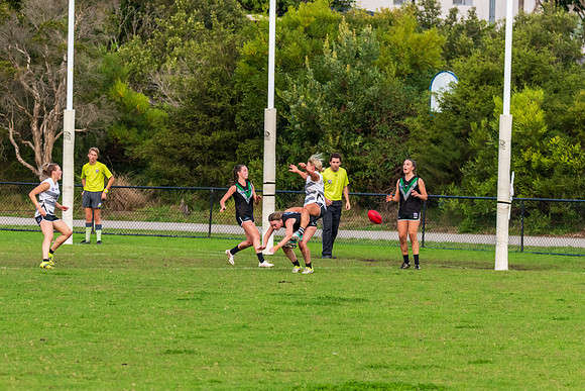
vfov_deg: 5.2
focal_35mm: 266
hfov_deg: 7.7
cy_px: 154
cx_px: 276
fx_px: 4328
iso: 800
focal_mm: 170
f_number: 5
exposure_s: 1/1250
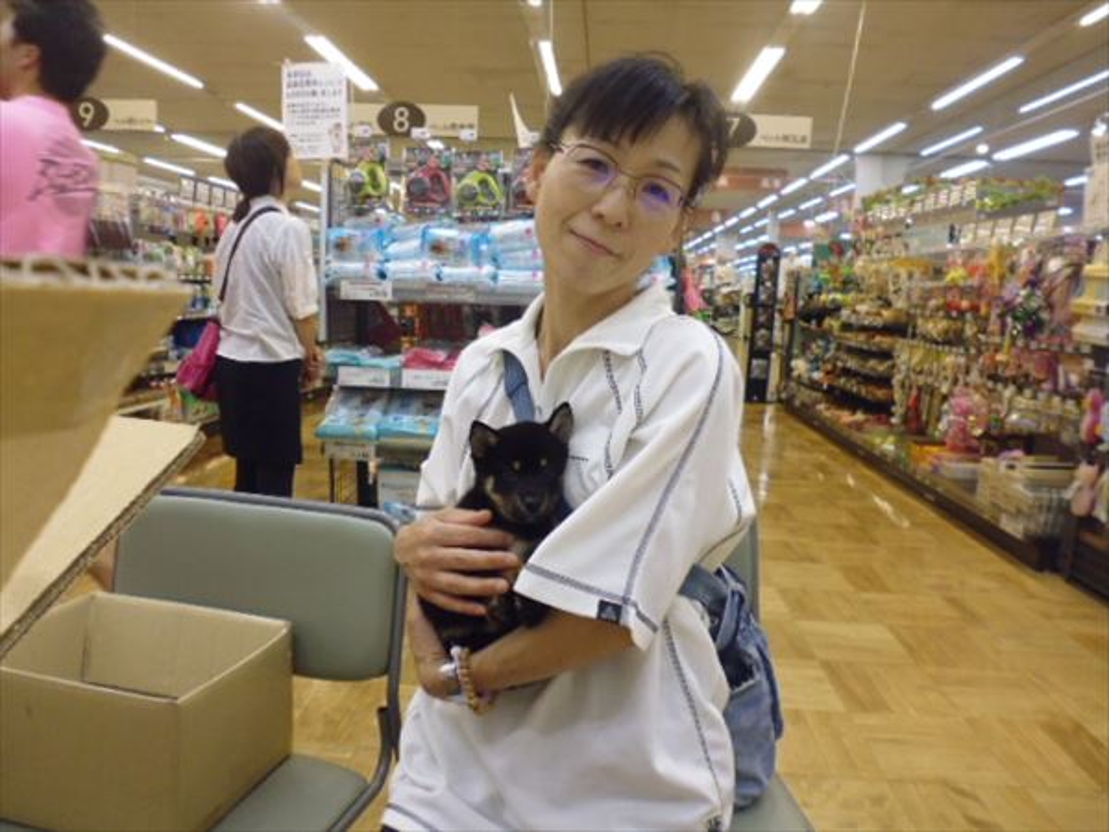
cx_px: 554
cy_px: 416
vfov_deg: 56.8
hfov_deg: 71.6
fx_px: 769
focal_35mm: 24
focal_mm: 4.3
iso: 320
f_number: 2.8
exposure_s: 1/60
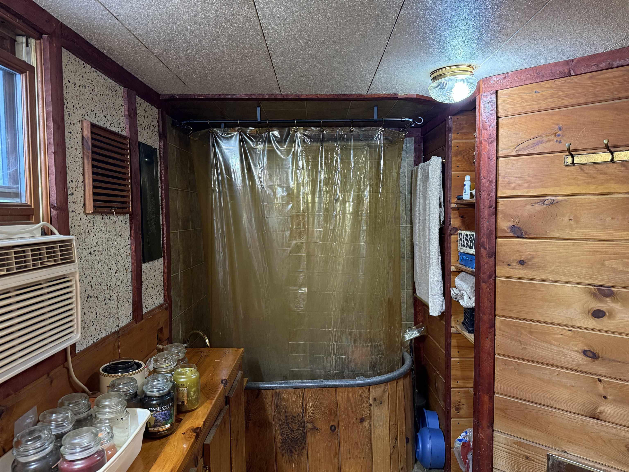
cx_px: 314
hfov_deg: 71.6
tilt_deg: -3.1
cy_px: 236
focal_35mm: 24
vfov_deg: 56.8
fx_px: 436
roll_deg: +0.4
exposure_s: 1/60
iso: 400
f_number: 1.78
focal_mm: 6.76
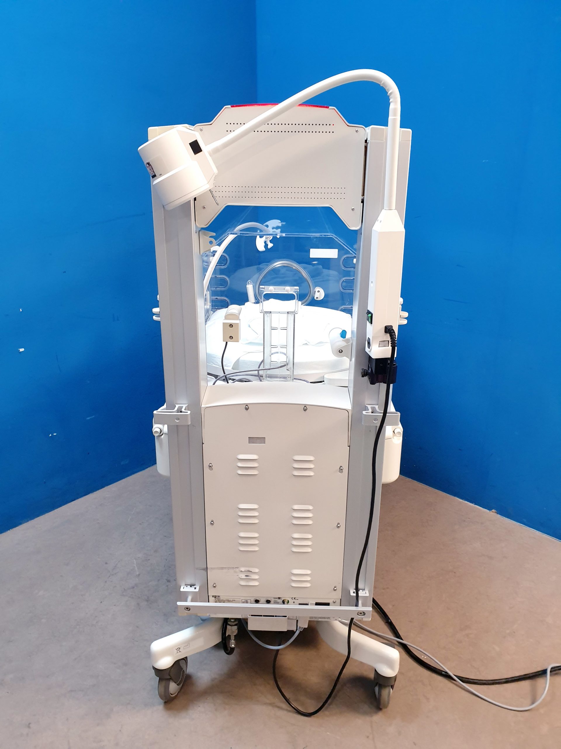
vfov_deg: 67.3
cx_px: 280
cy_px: 374
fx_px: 562
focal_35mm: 26
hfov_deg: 53.1
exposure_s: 1/50
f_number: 2.4
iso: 320
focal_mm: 4.3
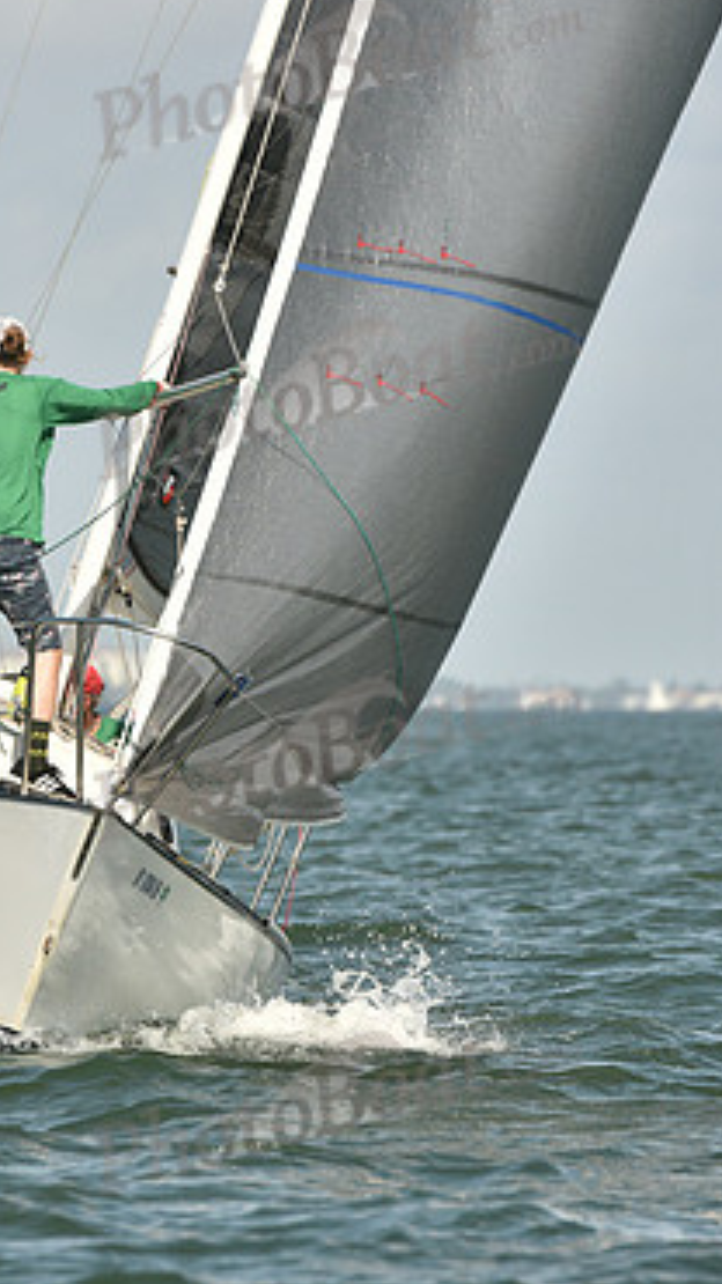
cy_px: 619
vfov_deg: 3.3
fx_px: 22371
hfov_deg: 1.8
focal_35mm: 657
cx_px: -83
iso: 400
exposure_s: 1/1250
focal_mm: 400
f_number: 8
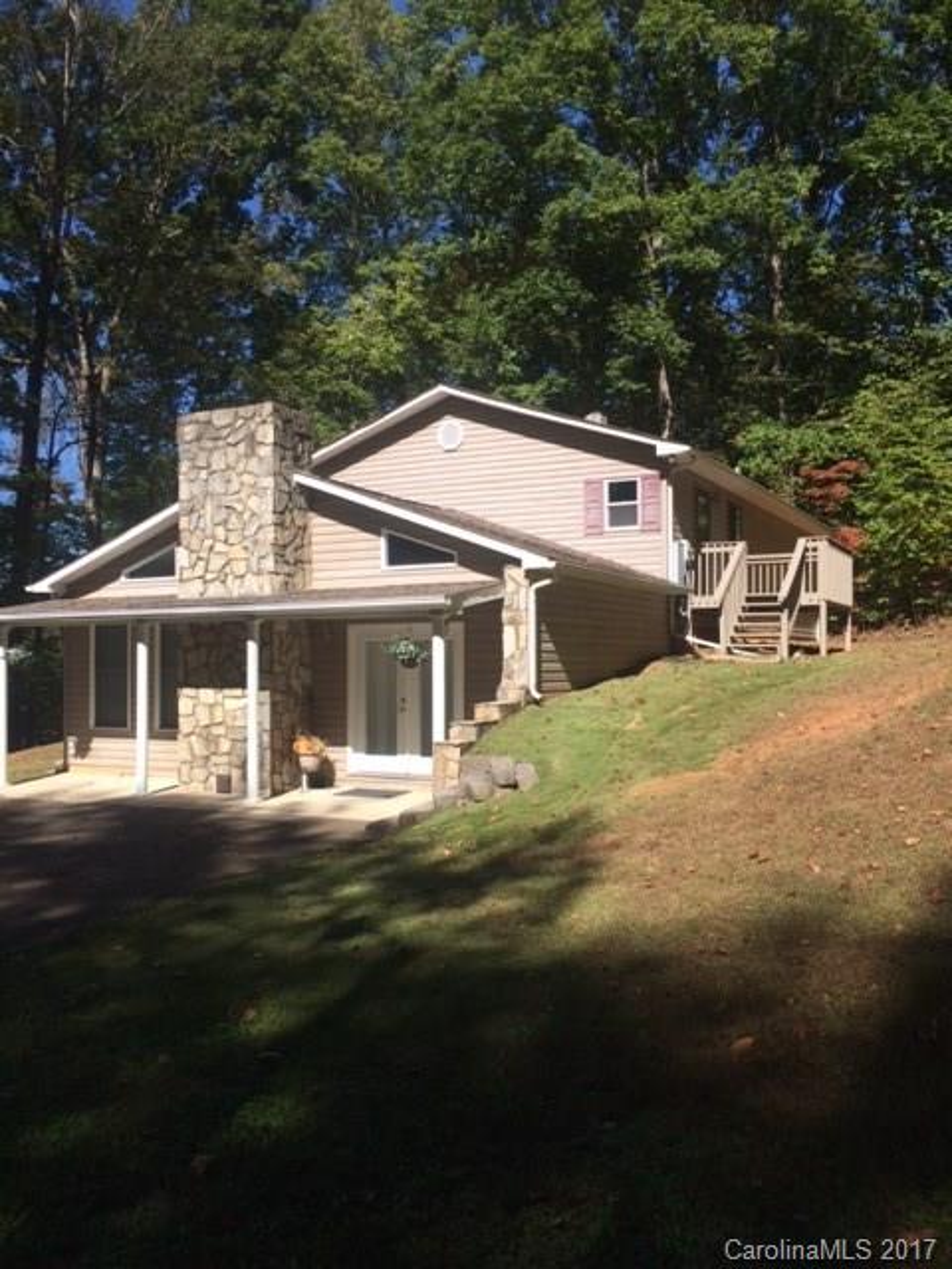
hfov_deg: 48.2
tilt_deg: -2.1
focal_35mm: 29
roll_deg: -0.1
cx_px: 476
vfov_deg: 61.7
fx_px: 1063
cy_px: 634
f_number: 2.2
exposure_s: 1/1709
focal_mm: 4.15
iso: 32
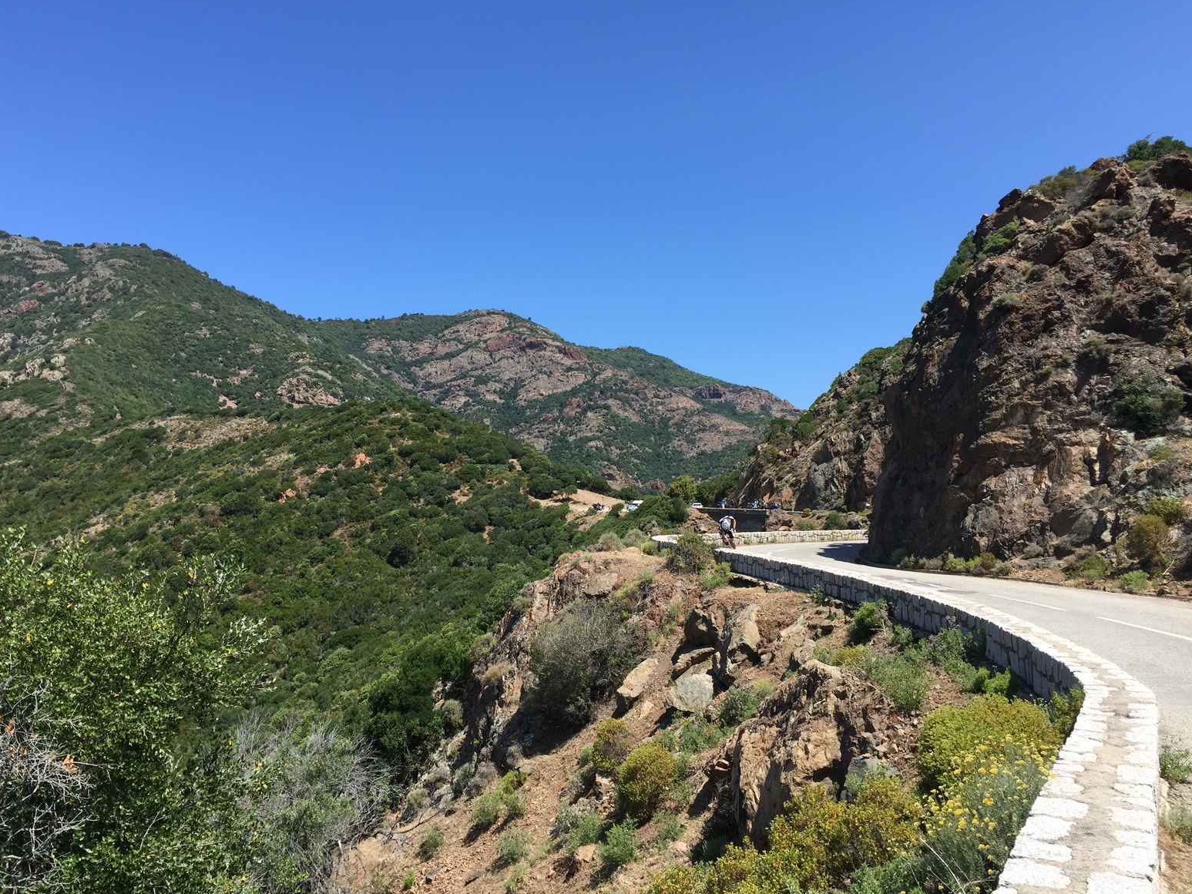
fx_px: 1033
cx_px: 585
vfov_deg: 46.8
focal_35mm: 30
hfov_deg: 60.0
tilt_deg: +4.9
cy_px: 445
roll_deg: -2.3
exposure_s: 1/1199
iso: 32
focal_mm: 4.15
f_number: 2.2
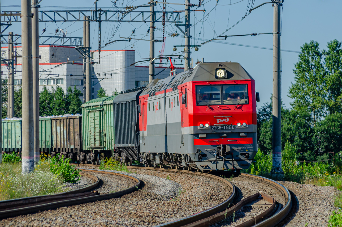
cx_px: 168
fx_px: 2234
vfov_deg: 5.8
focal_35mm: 236
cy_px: 110
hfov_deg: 8.8
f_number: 8
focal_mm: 135
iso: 125
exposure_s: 1/500
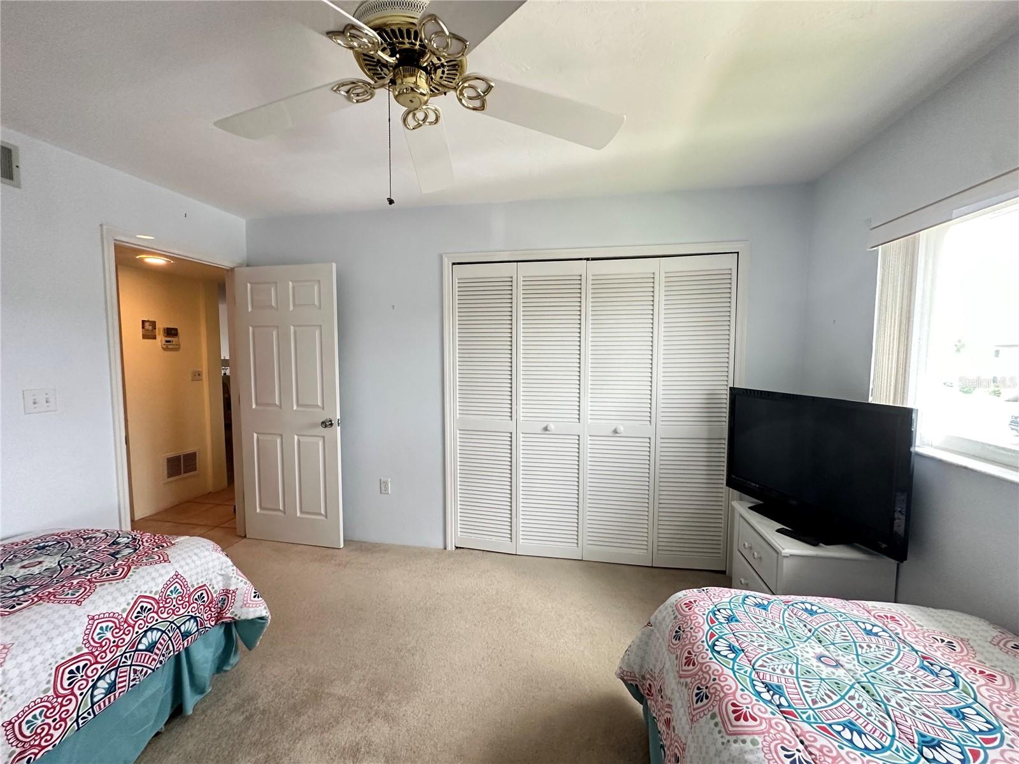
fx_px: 412
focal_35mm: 14
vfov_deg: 85.7
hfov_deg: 102.1
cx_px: 510
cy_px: 382
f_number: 2.2
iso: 320
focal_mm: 2.22
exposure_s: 1/99
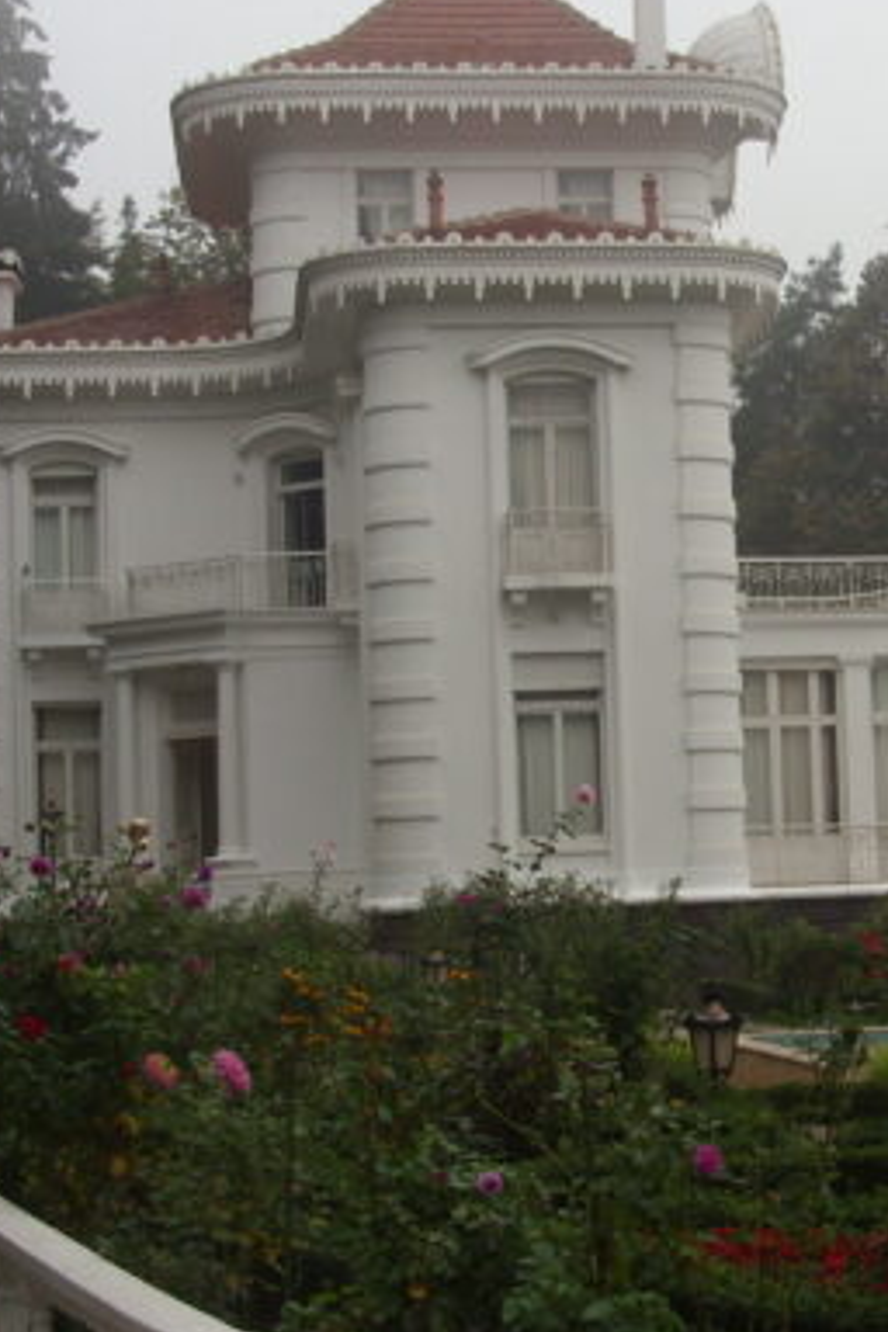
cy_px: 728
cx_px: 780
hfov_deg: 17.1
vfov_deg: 25.7
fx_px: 2923
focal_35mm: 79
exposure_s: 1/30
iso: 50
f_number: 2.8
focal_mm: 6.3
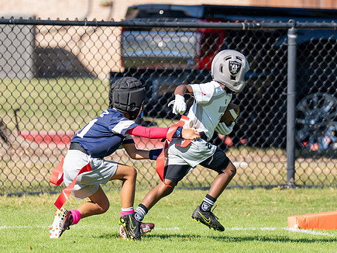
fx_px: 5392
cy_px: 129
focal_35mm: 554
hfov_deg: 3.6
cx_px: 202
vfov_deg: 2.7
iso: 250
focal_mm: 200
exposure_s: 1/3200
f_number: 2.8
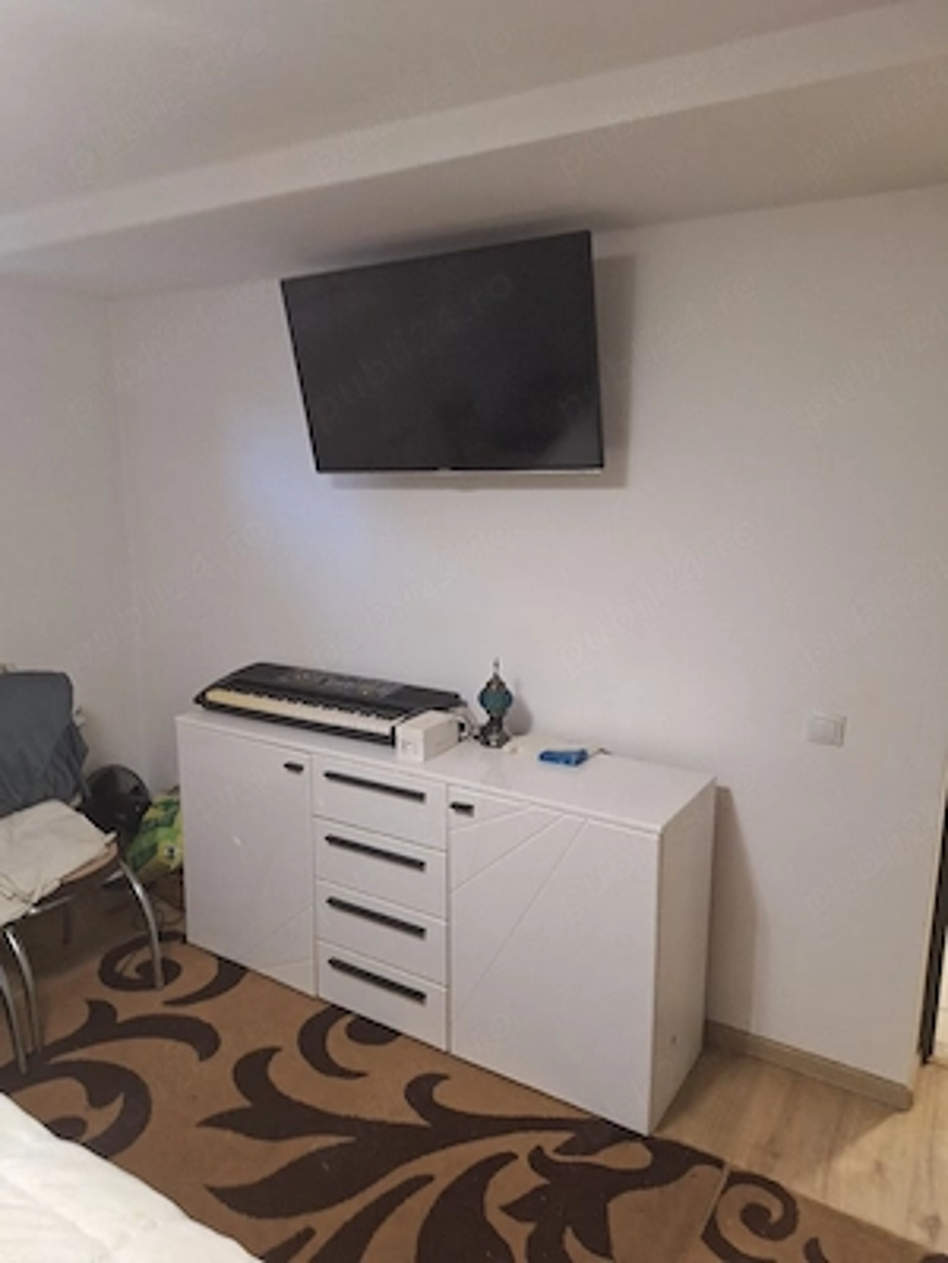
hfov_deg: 58.9
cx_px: 474
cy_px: 632
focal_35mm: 23
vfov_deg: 73.9
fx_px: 840
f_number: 1.8
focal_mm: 5.54
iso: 200
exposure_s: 1/33
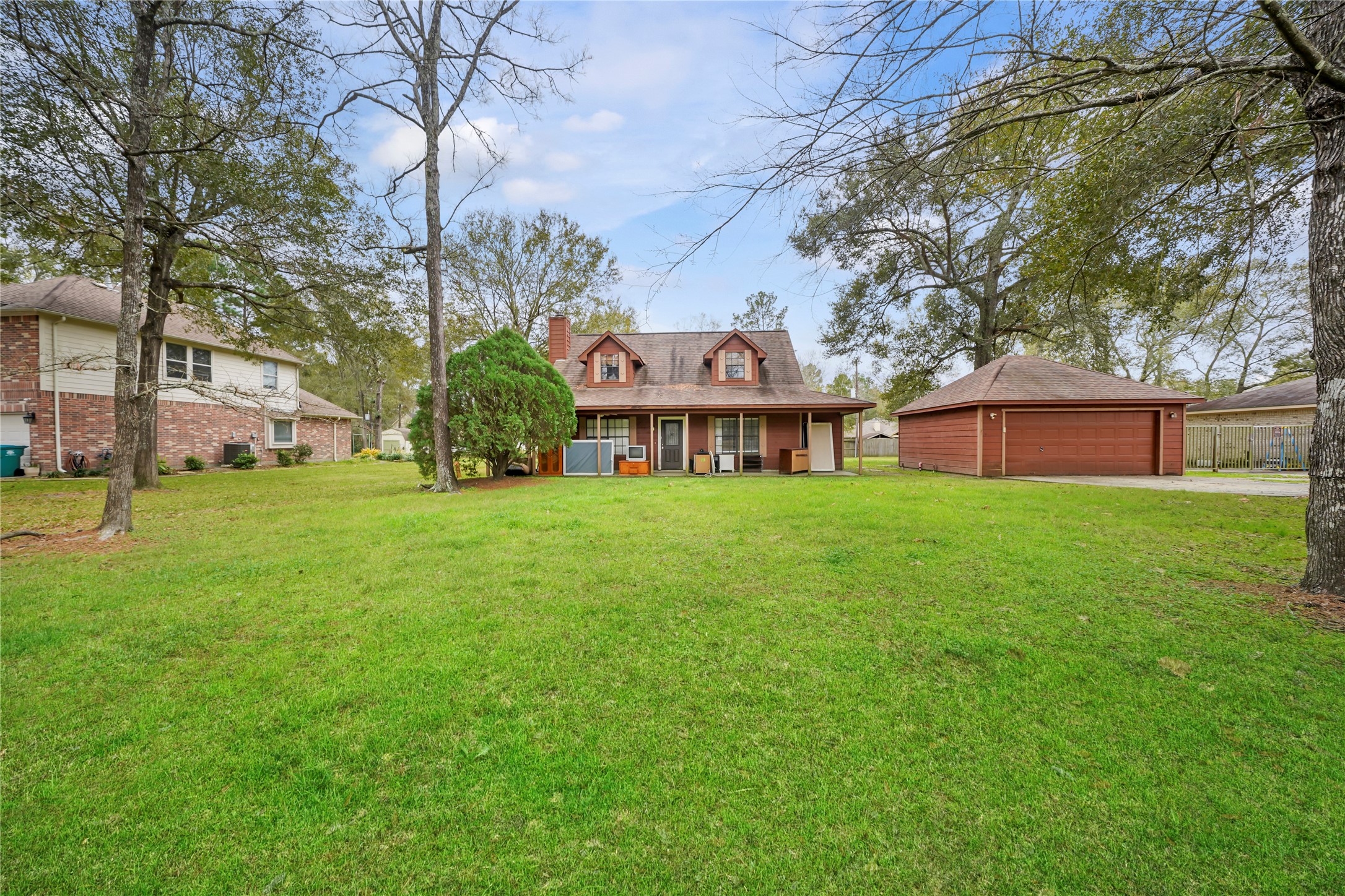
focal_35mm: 12
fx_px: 448
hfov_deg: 112.6
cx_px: 672
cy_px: 448
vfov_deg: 90.0
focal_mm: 12
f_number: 8
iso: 125
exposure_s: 1/50
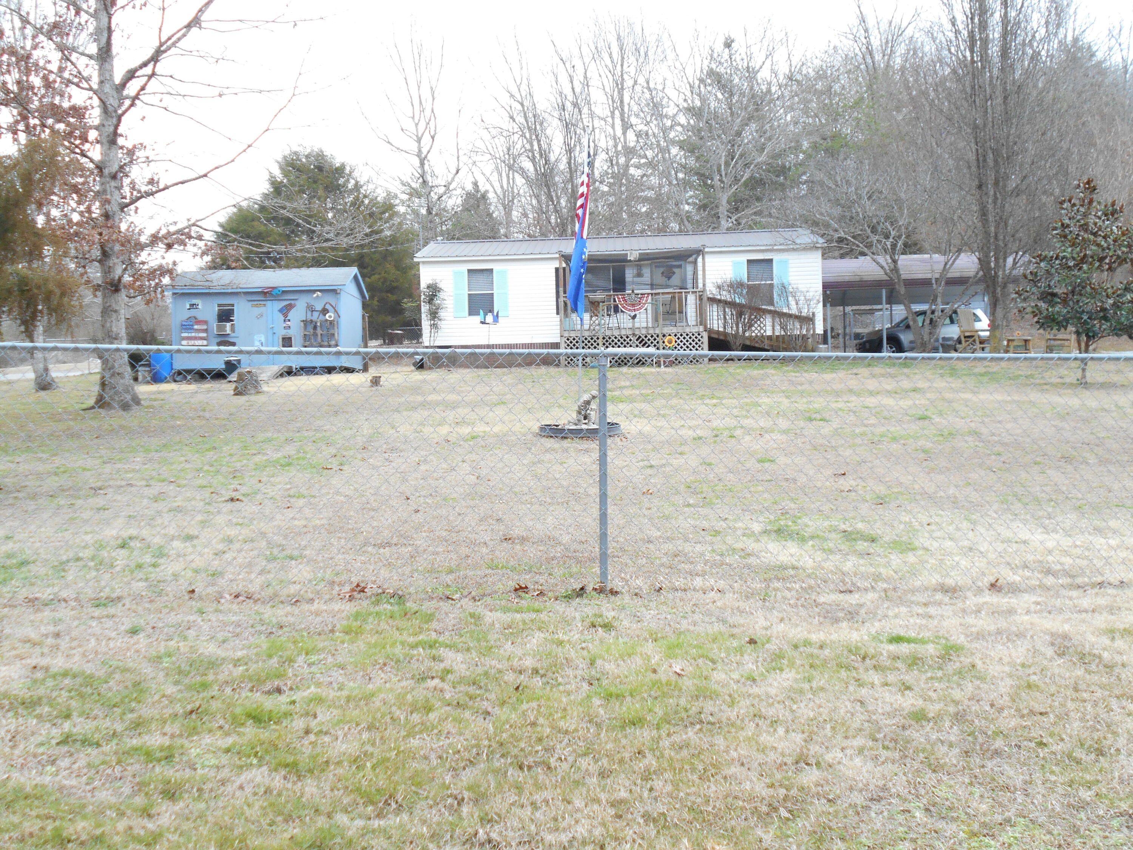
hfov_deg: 47.9
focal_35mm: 39
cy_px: 425
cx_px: 566
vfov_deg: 36.8
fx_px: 1276
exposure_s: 1/250
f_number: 3.9
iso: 280
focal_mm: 6.7
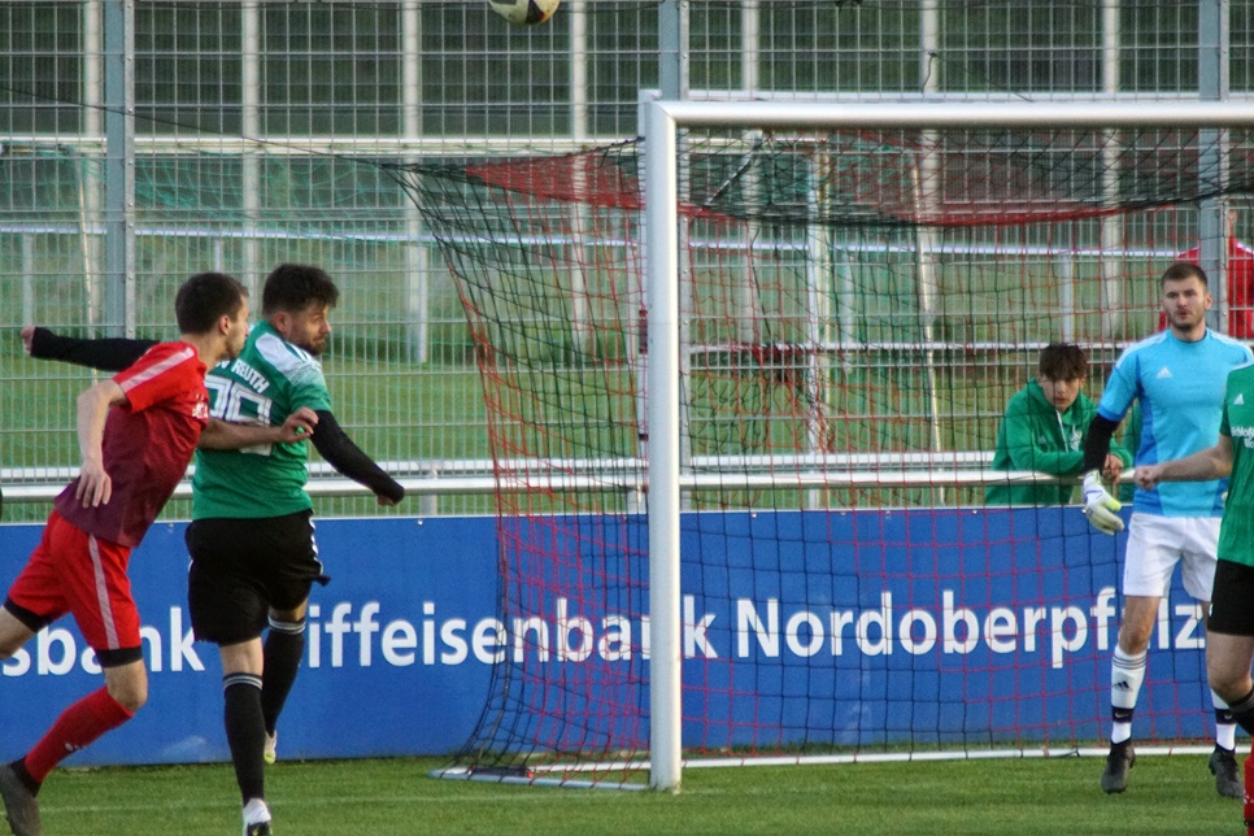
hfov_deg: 3.7
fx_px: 19470
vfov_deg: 2.5
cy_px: 357
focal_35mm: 559
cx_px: 658
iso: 3200
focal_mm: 300
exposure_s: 1/2000
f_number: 5.6
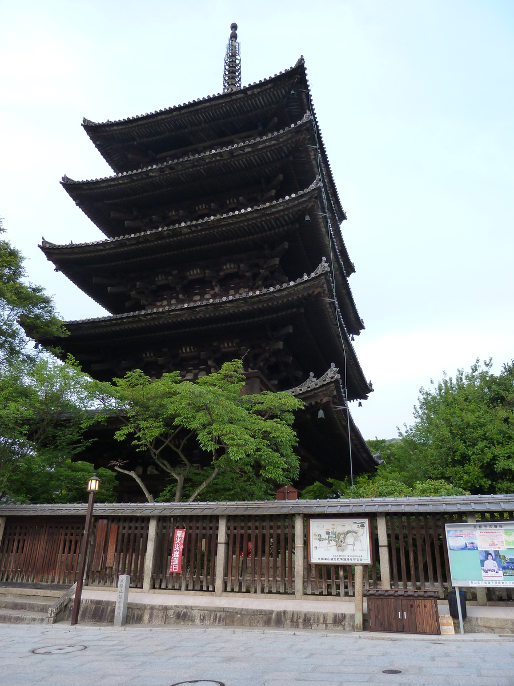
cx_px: 257
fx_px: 495
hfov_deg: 54.9
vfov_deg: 69.4
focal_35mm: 25
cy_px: 343
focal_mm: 4.1
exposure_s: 1/30
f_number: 3.3
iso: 125
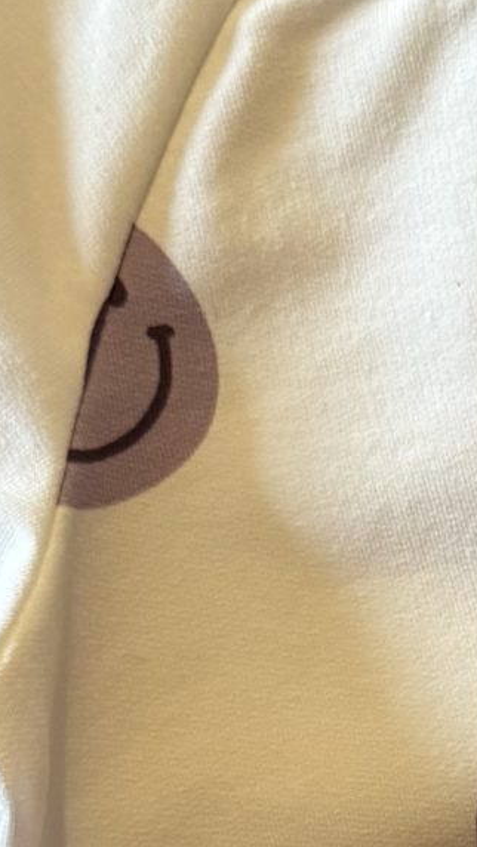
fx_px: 2629
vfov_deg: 17.8
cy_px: 894
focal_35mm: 117
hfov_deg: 10.1
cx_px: 634
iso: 500
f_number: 1.78
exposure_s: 1/50
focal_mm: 6.76
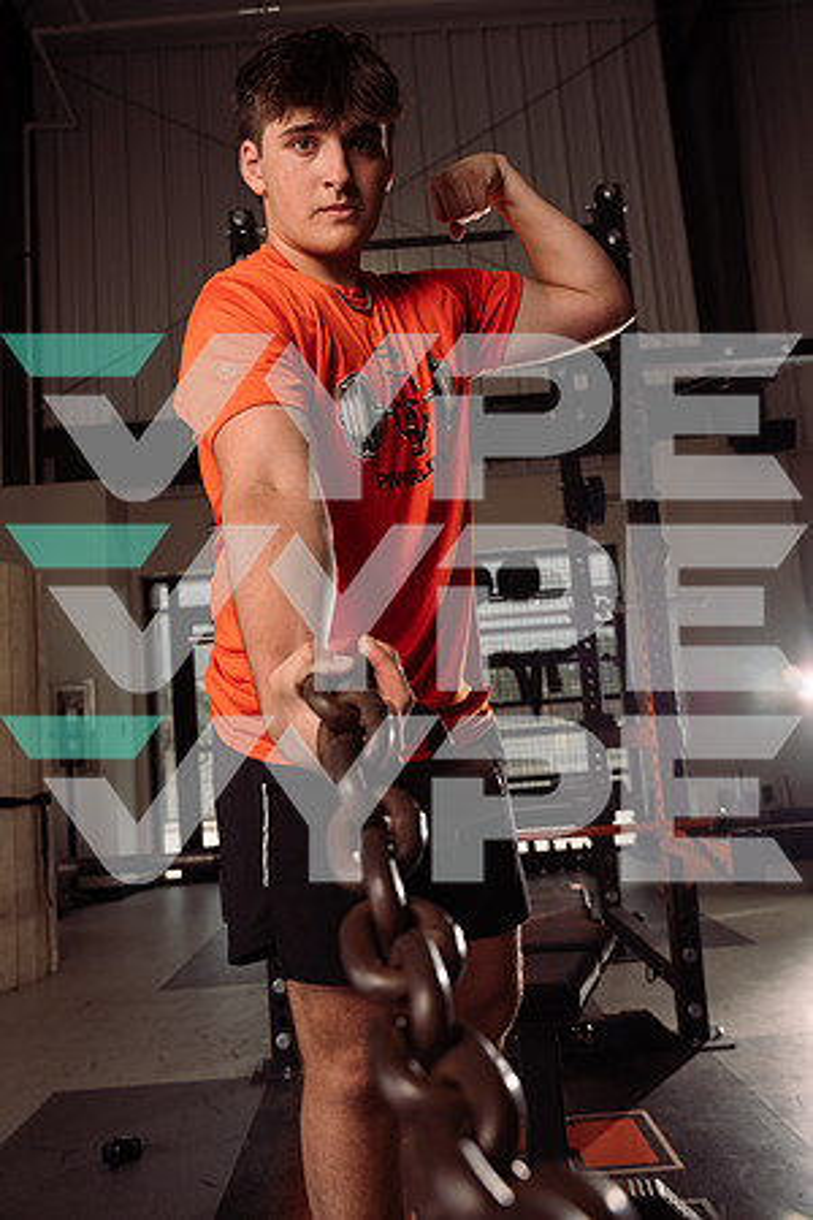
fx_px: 1016
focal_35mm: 30
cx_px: 406
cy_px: 610
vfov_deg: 61.9
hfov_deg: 43.6
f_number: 5
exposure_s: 1/320
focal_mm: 30
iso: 160
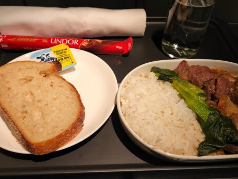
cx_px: 125
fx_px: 206
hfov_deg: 59.9
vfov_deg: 46.8
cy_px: 83
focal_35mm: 30
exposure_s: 1/54
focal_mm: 5.4
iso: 100
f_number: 1.8
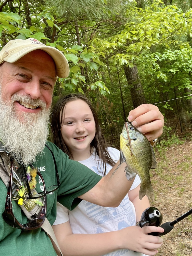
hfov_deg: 46.8
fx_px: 222
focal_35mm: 30
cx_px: 96
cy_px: 128
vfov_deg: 60.0
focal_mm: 2.71
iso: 80
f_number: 2.2
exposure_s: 1/121
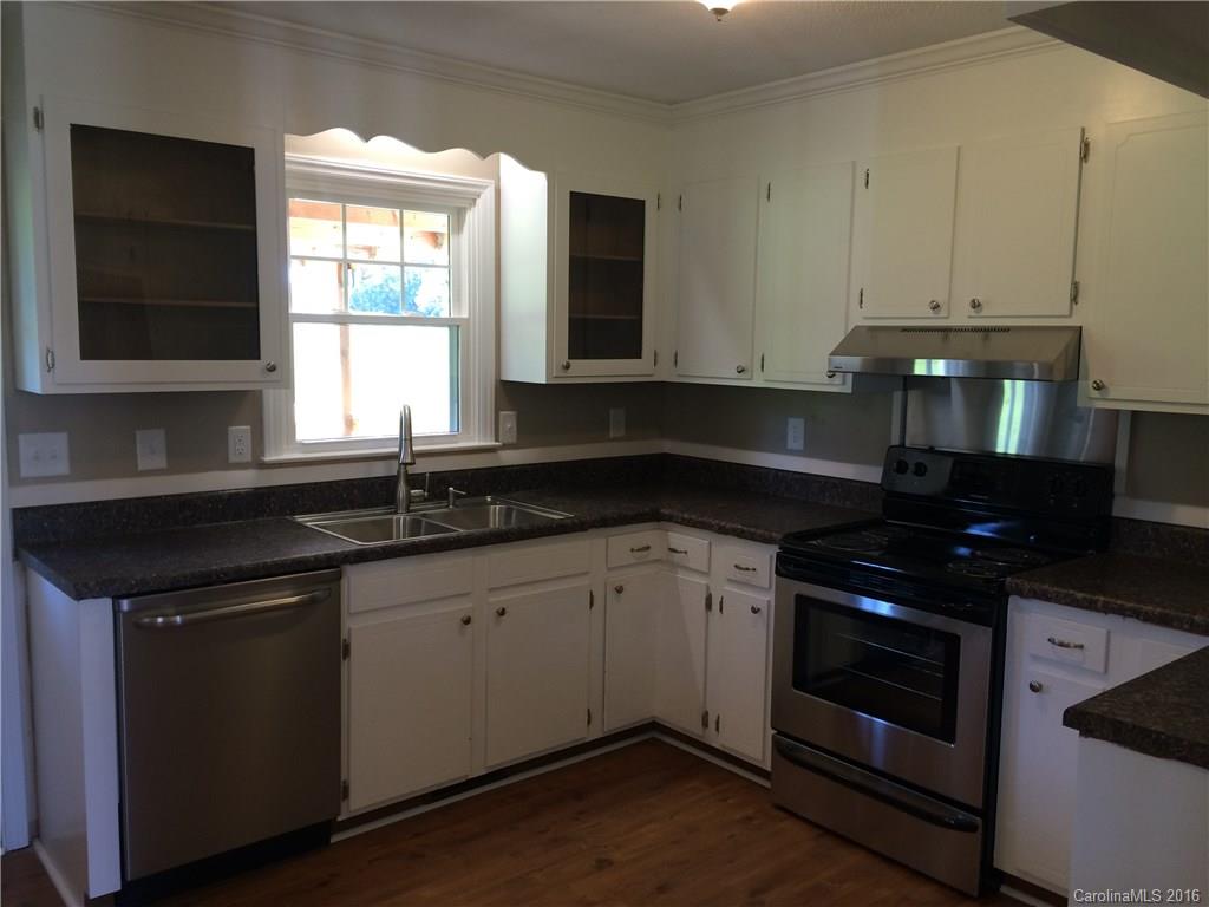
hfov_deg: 61.7
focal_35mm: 29
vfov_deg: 48.2
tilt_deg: -8.3
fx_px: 1013
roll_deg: +0.2
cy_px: 454
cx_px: 604
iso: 50
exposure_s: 1/30
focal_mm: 4.15
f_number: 2.2
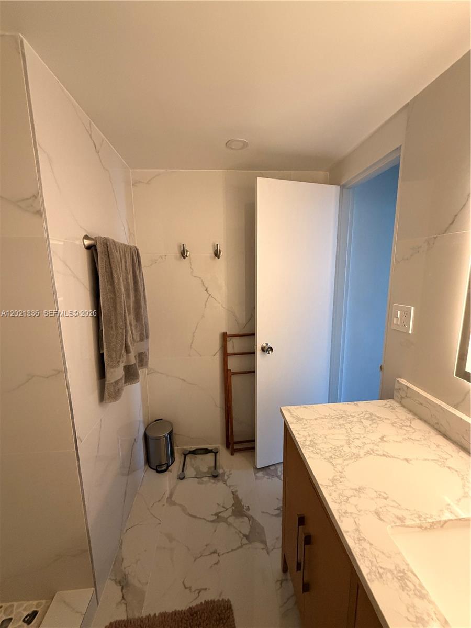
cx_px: 236
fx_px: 254
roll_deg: +0.0
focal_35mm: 14
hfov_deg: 85.7
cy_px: 314
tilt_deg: -9.5
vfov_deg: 102.1
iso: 400
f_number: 2.2
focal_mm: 2.22
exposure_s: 1/60
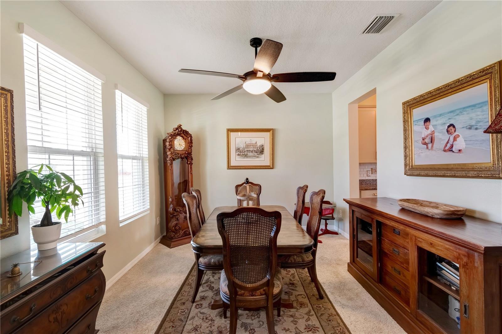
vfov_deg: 77.3
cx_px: 251
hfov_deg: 100.4
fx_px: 209
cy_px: 167
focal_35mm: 15
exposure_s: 1/8
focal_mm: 10
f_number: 9
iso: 250
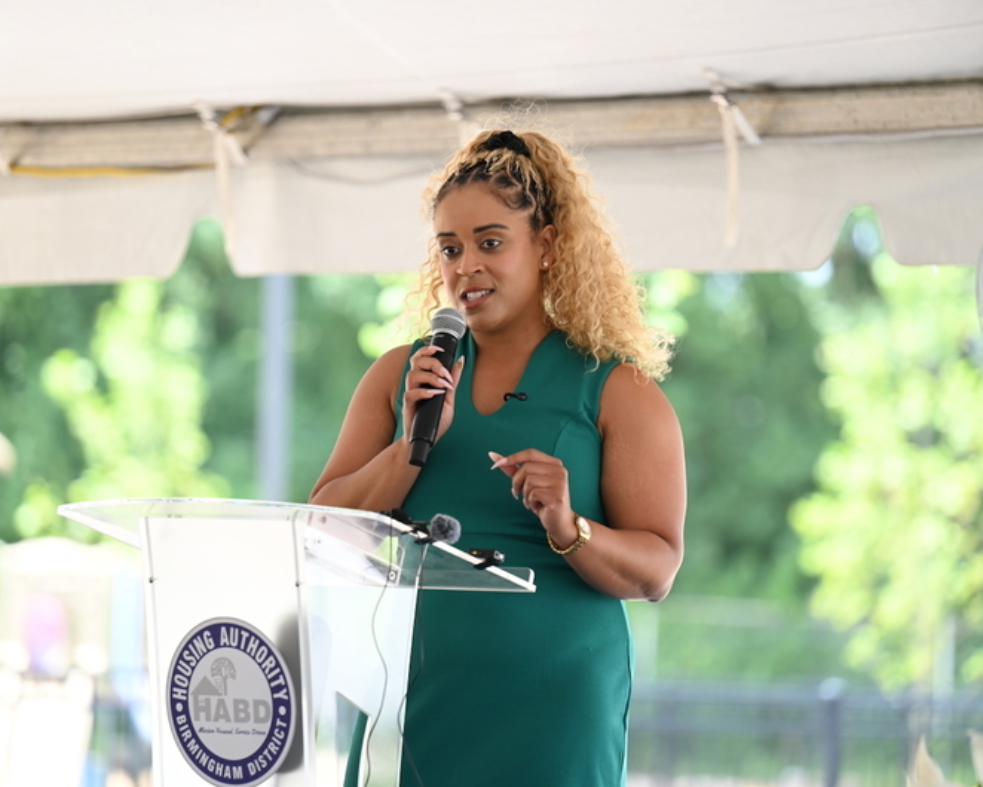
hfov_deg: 10.3
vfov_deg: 8.3
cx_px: 489
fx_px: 5442
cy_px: 393
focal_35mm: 187
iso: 100
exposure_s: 1/125
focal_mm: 165
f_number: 3.2
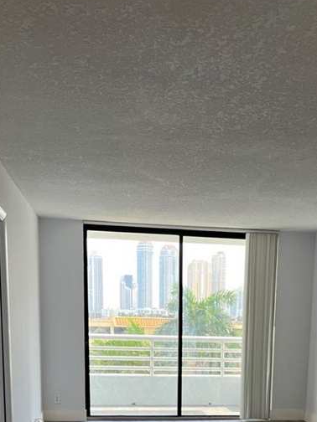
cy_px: 435
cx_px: 236
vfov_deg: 31.9
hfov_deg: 26.2
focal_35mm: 55
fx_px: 672
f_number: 1.5
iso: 50
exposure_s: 1/187
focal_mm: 5.7
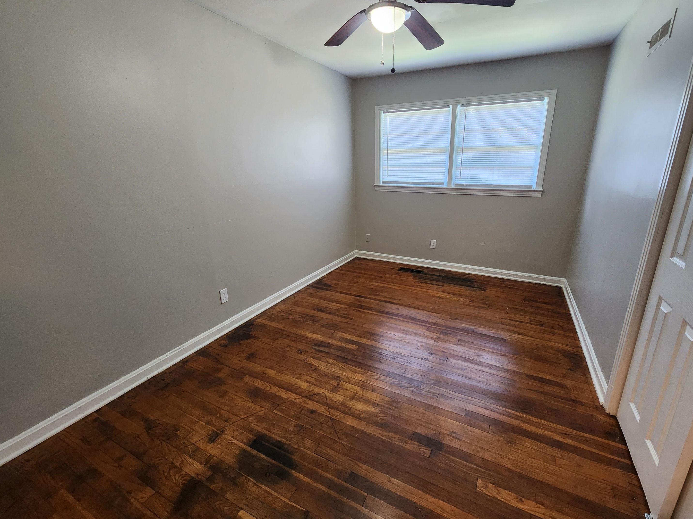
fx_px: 280
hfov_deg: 101.9
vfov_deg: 85.6
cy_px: 251
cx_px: 368
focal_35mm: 14
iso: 320
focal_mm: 2.2
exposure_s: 1/60
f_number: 2.2
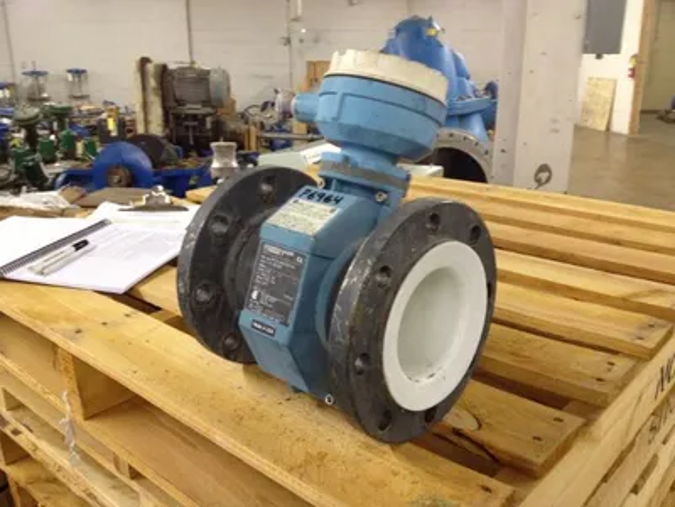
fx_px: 682
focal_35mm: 35
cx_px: 338
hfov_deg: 52.6
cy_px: 254
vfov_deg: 40.7
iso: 160
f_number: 2.4
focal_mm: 4.28
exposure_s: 1/20
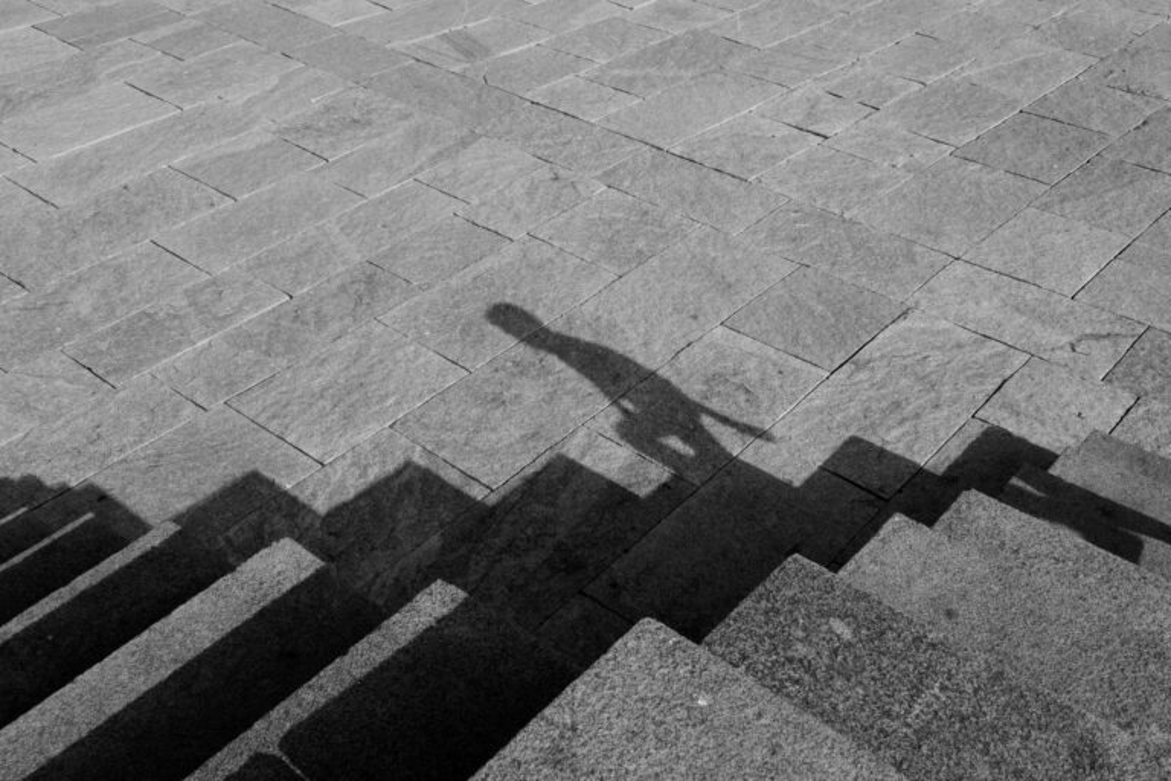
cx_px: 586
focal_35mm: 35
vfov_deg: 37.9
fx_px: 1138
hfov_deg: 54.4
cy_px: 390
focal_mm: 23.4
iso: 160
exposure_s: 1/125
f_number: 14
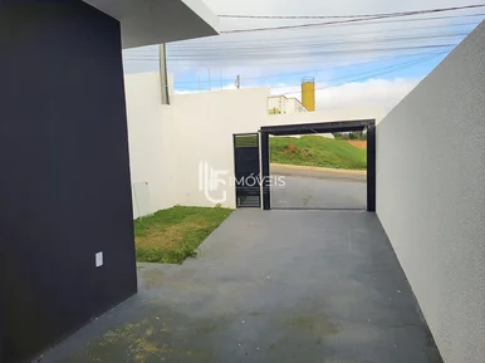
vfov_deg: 56.8
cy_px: 182
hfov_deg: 71.6
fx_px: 336
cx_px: 242
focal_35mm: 24
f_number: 1.8
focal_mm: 5.23
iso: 50
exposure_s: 1/634
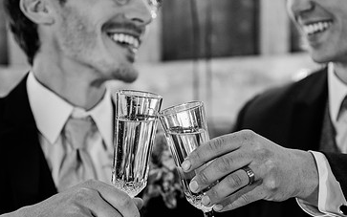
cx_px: 196
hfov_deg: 18.3
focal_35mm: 114
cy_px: 163
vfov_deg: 11.5
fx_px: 1078
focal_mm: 70
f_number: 2.8
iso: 800
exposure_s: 1/200
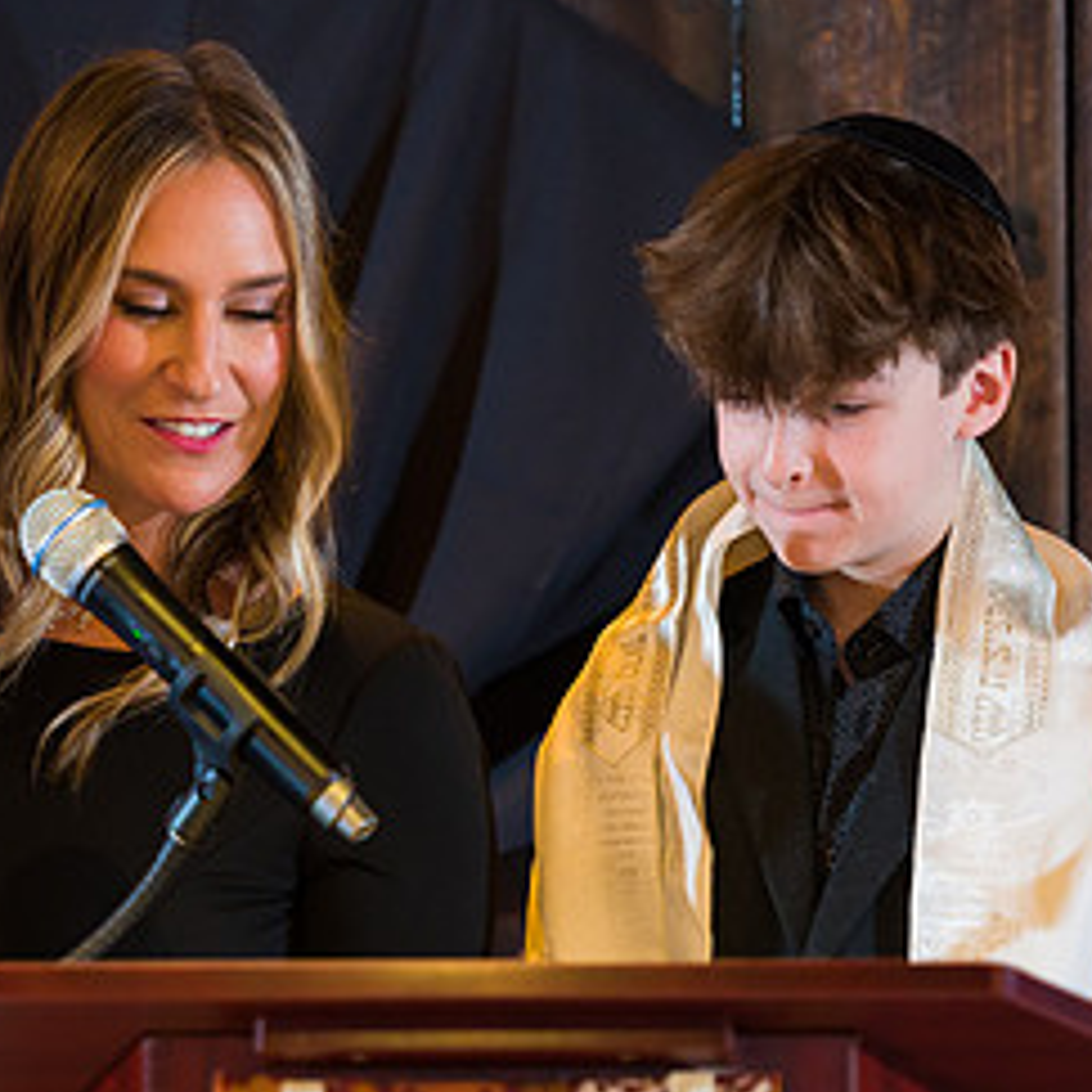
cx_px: 154
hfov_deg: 5.4
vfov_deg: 5.4
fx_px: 11564
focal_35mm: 324
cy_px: 678
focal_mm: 155
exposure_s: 1/200
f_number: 3.2
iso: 1600
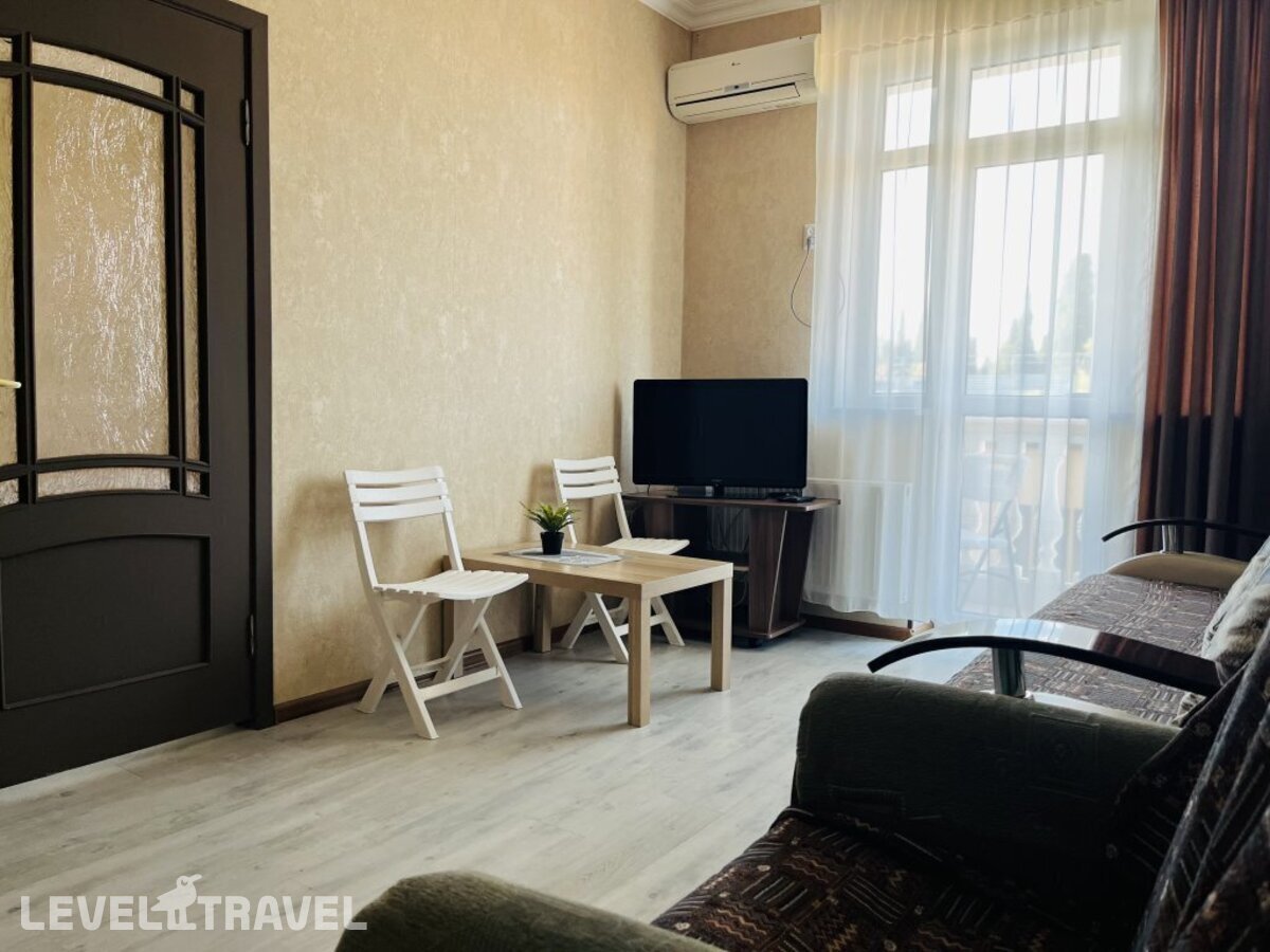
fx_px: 954
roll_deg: -1.2
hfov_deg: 67.3
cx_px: 635
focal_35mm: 26
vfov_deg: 53.1
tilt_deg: -4.5
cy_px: 476
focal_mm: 5.1
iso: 100
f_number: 1.6
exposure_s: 1/99
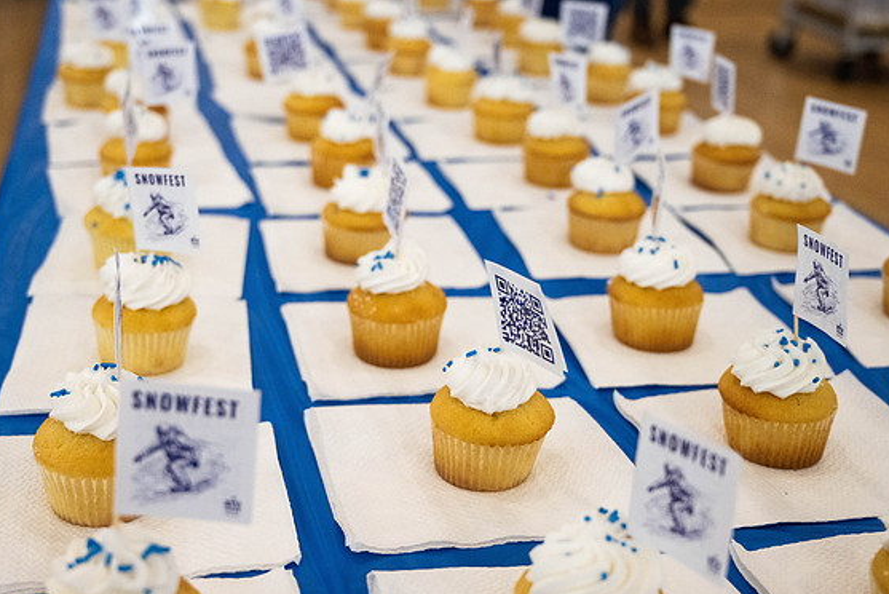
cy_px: 262
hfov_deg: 40.3
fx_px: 1211
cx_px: 414
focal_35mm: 49
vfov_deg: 27.5
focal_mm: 41
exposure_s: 1/800
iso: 5000
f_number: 4
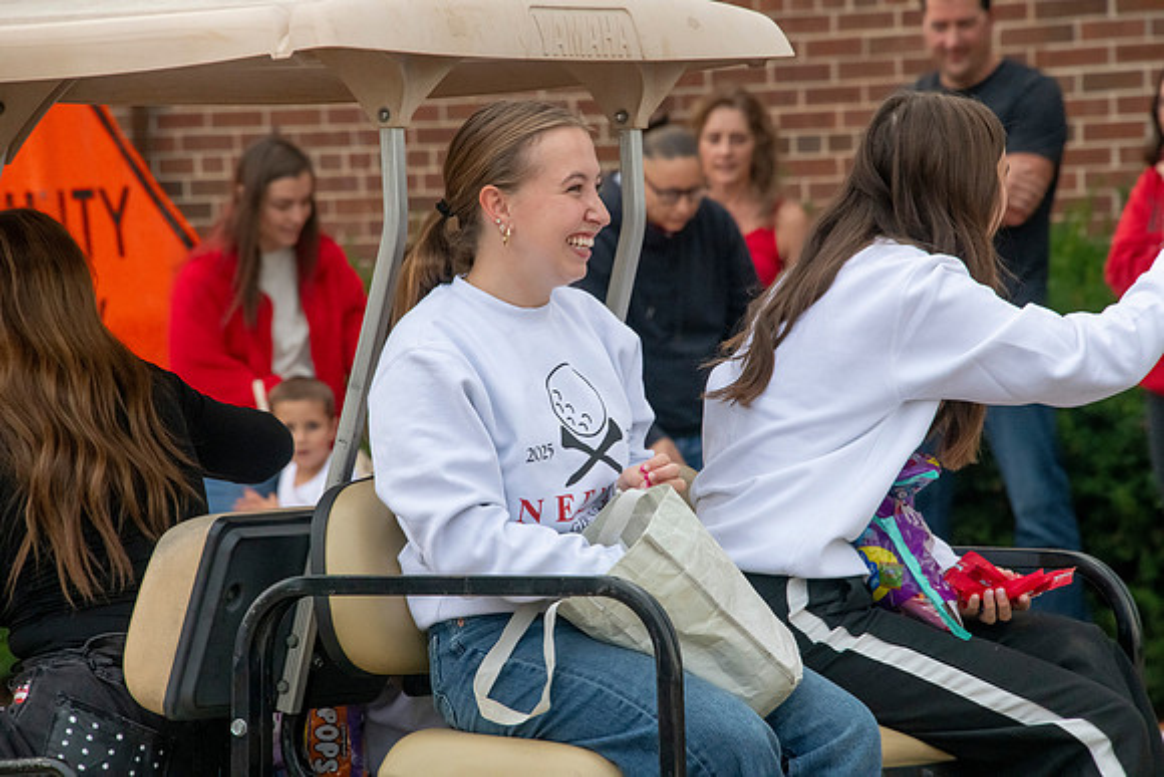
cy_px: 388
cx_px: 582
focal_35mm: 300
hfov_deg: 6.9
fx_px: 9702
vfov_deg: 4.6
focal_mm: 300
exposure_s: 1/640
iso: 3200
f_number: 11
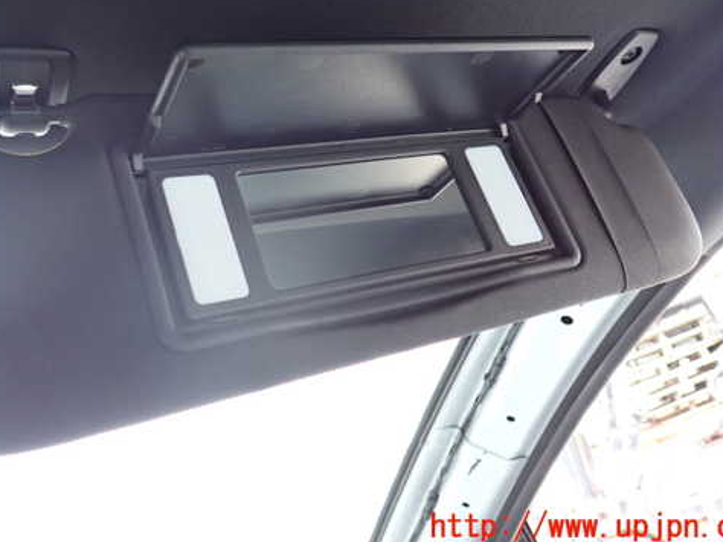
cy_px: 203
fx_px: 793
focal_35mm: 38
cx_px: 317
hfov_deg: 48.9
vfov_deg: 37.5
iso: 400
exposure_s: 1/30
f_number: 2.3
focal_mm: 5.4
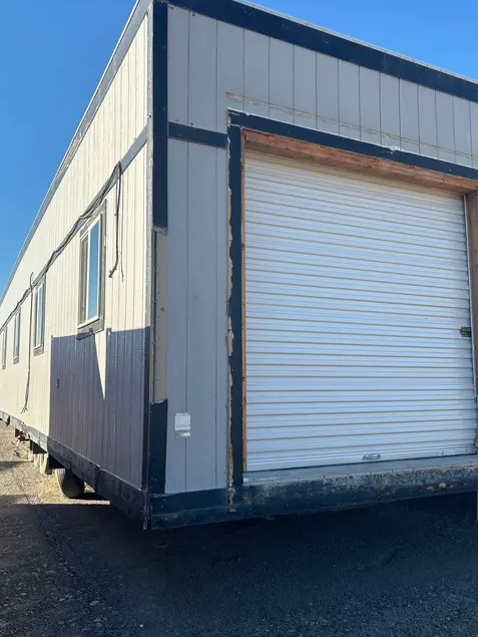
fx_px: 552
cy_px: 323
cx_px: 244
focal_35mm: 30
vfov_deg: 59.9
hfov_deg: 46.8
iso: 50
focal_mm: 5.7
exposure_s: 1/1698
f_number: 1.5
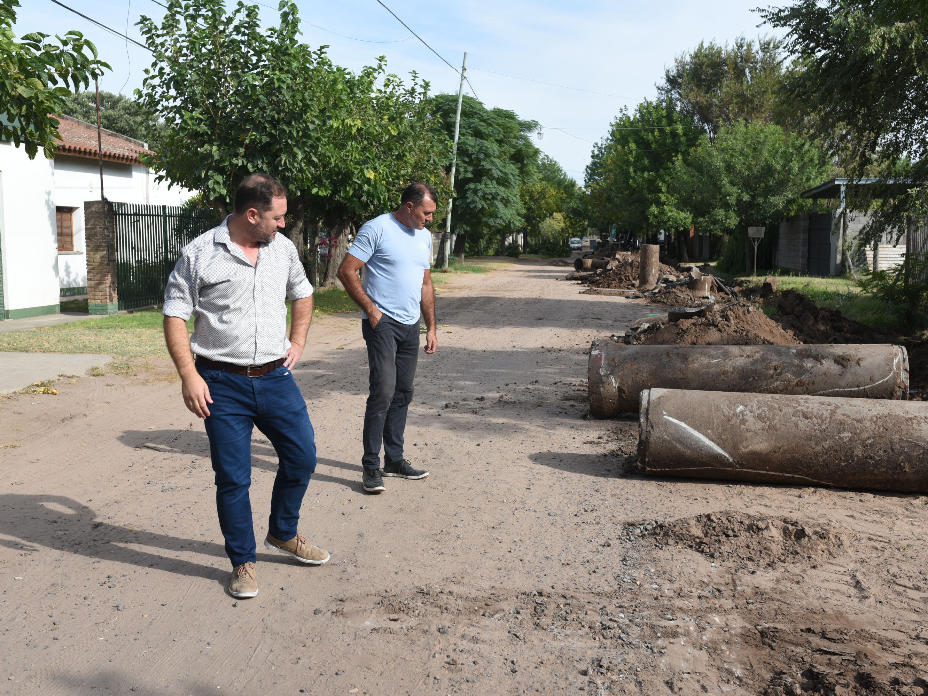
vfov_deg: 37.7
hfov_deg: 49.0
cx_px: 462
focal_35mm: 38
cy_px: 348
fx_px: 1019
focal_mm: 35
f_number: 6.3
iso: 200
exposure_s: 1/640
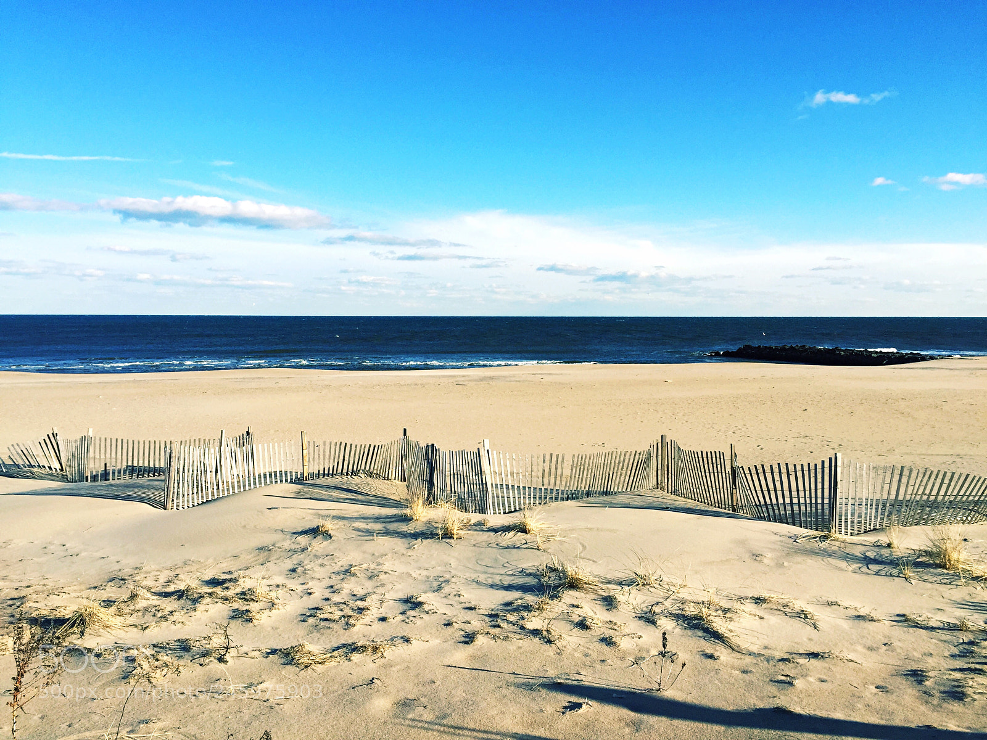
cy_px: 370
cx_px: 494
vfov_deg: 48.2
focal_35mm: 29
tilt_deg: -5.5
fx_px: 827
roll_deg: +0.9
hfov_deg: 61.7
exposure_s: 1/2326
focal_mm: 4.15
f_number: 2.2
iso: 32
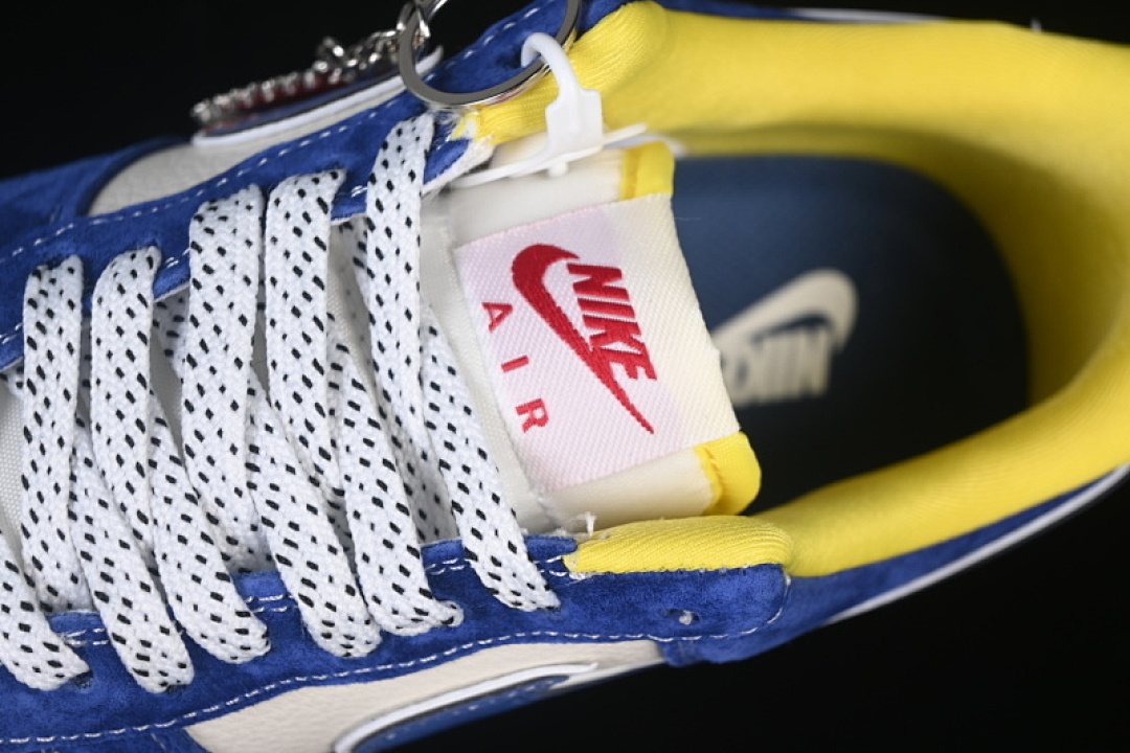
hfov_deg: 27.0
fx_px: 2354
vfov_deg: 18.2
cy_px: 376
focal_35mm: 75
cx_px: 565
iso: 160
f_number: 6.3
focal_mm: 50
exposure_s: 1/60
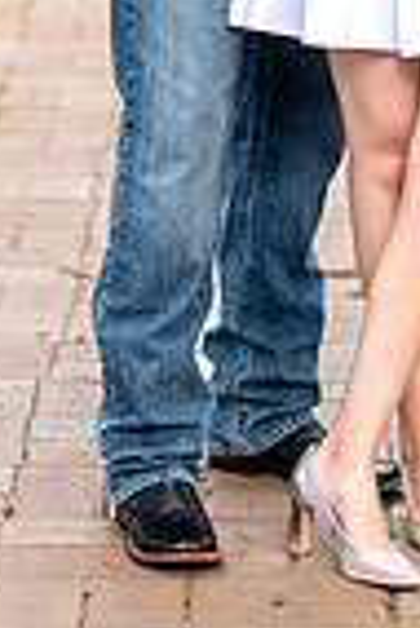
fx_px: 4155
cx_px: 203
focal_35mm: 238
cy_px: -212
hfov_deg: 5.8
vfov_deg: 8.5
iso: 200
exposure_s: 1/250
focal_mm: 50
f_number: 1.2
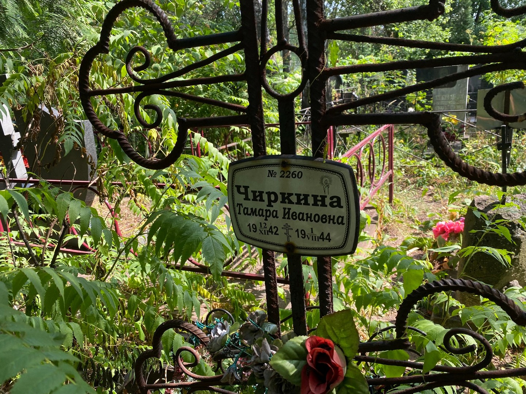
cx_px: 263
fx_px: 395
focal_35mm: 26
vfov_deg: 53.1
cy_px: 197
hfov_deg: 67.3
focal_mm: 4.25
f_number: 1.8
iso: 32
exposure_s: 1/297
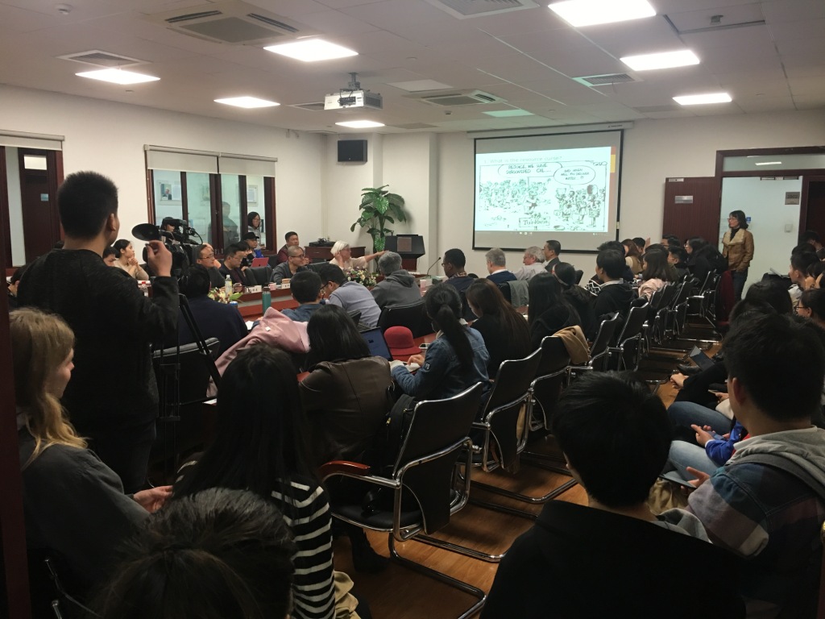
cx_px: 412
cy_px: 310
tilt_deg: -6.9
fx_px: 691
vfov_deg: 48.2
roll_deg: -0.5
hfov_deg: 61.7
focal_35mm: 29
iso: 80
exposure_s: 1/17
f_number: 2.2
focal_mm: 4.15
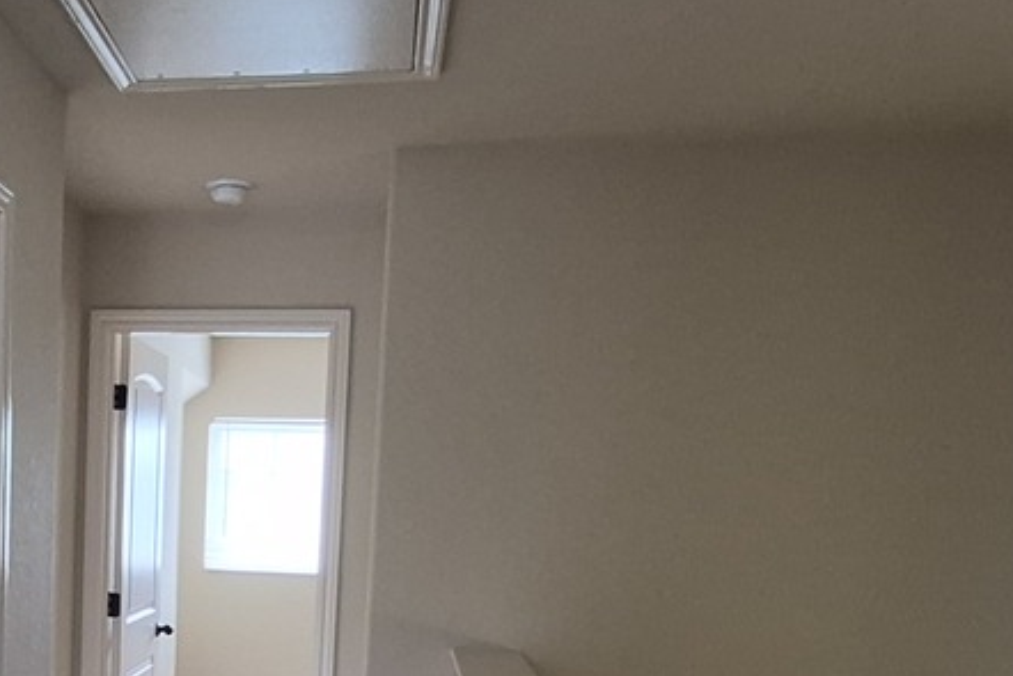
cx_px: 154
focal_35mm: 44
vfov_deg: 29.0
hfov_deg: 41.8
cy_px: 637
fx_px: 1238
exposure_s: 1/59
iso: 400
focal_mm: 1.74
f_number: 2.2
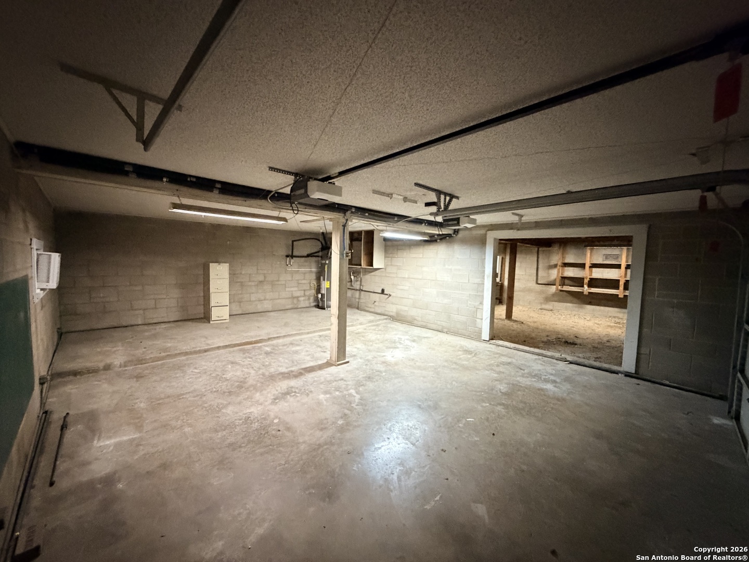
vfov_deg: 85.7
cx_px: 374
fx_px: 303
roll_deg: -0.7
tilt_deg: -3.8
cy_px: 281
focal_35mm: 14
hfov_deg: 102.1
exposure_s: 1/40
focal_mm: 2.22
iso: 1250
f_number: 2.2
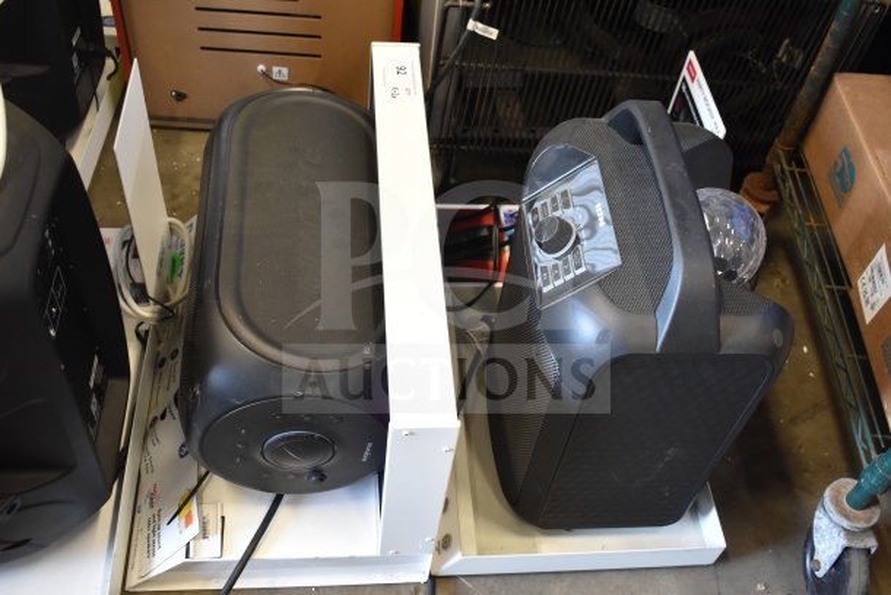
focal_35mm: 36
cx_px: 446
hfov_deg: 53.1
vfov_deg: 36.9
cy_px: 298
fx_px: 891
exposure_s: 1/40
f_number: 3.8
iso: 1400
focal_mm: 24
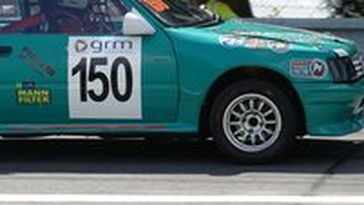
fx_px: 2779
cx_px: 54
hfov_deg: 7.5
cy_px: 89
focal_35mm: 288
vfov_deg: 4.2
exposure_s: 1/800
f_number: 4
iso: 125
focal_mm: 44.93
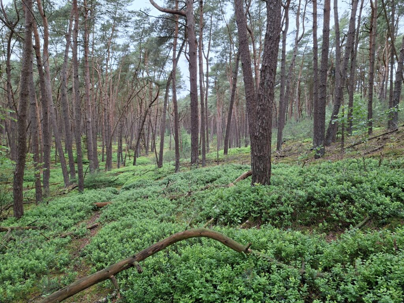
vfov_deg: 58.9
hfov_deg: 73.9
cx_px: 202
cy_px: 152
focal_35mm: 23
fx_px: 268
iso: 50
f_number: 1.8
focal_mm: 5.54
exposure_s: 1/100
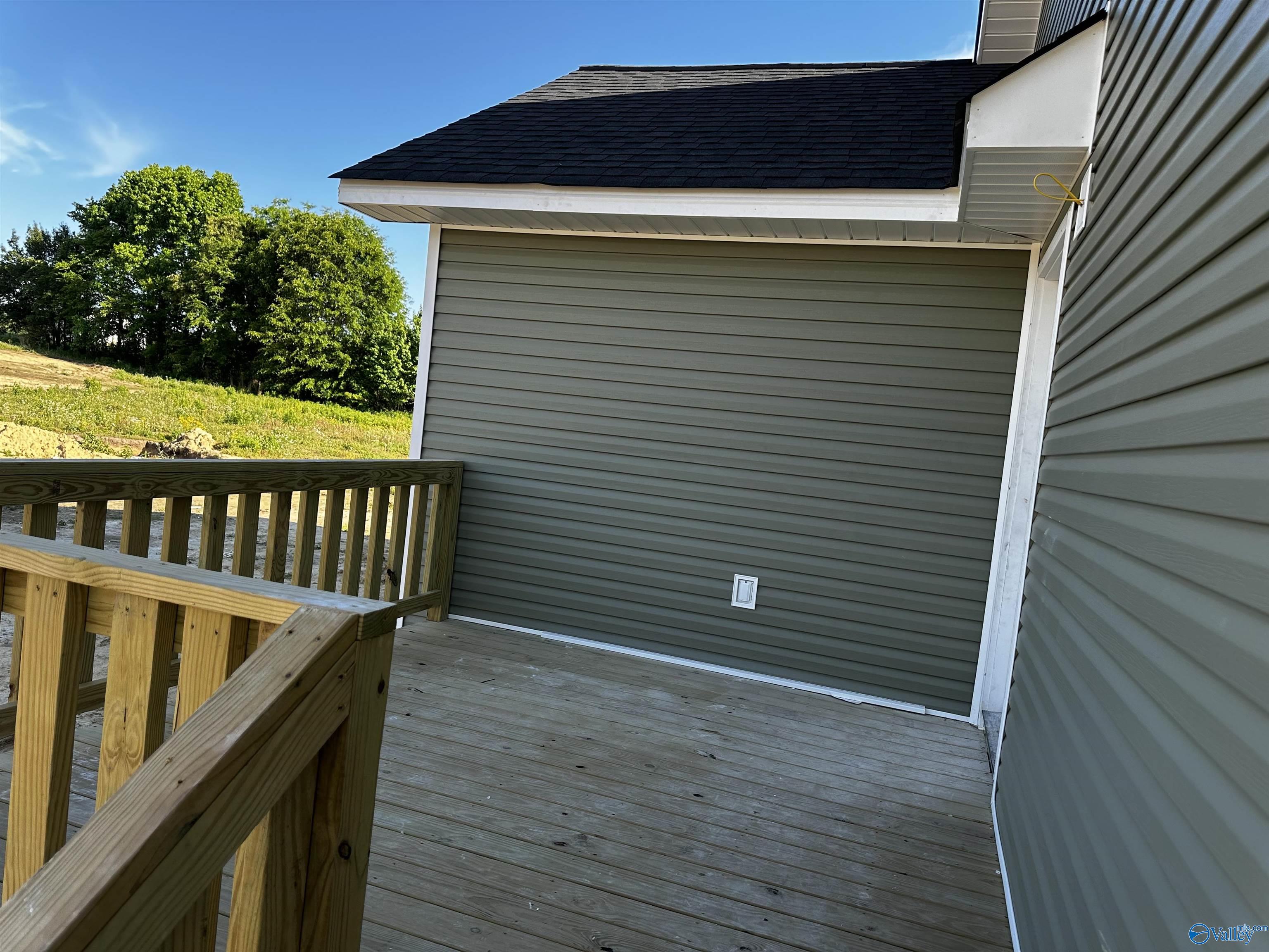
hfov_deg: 71.6
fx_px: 880
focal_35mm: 24
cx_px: 634
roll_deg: -7.7
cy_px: 476
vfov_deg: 56.8
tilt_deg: -3.2
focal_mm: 6.86
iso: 80
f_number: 1.78
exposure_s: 1/952
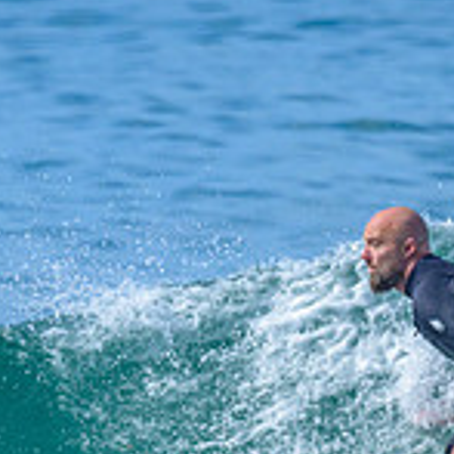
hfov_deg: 0.5
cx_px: 243
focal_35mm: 3694
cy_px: 461
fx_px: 54813
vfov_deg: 0.5
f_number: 6.3
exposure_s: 1/2000
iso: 280
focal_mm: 800
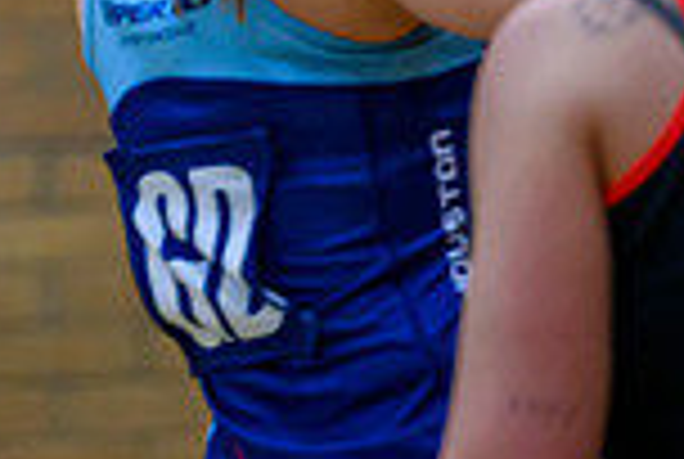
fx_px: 16867
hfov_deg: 2.3
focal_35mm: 886
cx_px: -395
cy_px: -526
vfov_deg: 1.6
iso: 5000
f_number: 2.8
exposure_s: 1/1000
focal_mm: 200
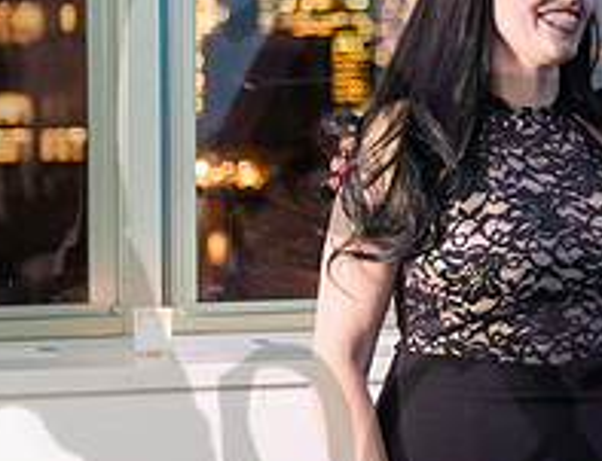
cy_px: 40
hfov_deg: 15.0
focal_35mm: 129
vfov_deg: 11.6
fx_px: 2261
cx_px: 563
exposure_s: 1/80
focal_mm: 35
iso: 2500
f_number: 2.2
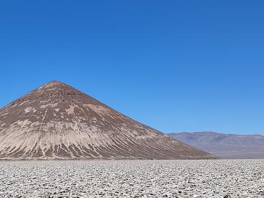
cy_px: 96
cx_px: 67
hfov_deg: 47.2
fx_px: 290
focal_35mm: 38
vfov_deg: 37.7
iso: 50
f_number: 1.9
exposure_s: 1/812
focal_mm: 6.04
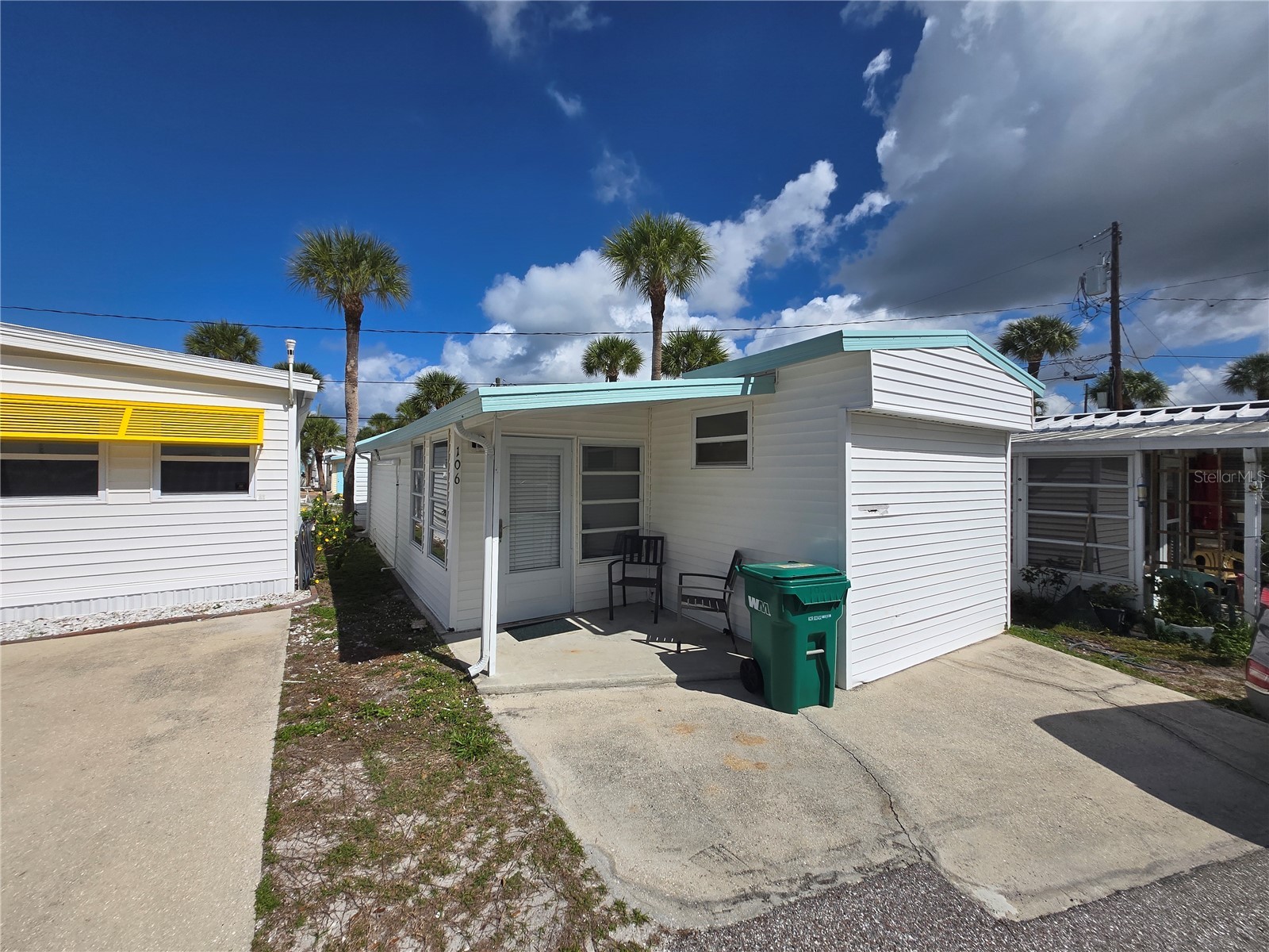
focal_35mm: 13
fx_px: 477
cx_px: 634
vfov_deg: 89.9
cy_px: 476
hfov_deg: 106.2
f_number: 2.2
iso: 25
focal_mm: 1.7
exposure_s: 1/2782
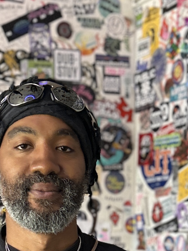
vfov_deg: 16.4
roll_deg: -0.3
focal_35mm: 117
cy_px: 258
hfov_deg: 12.6
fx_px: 847
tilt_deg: -2.2
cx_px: 57
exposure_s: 1/60
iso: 250
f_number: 1.5
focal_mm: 5.7
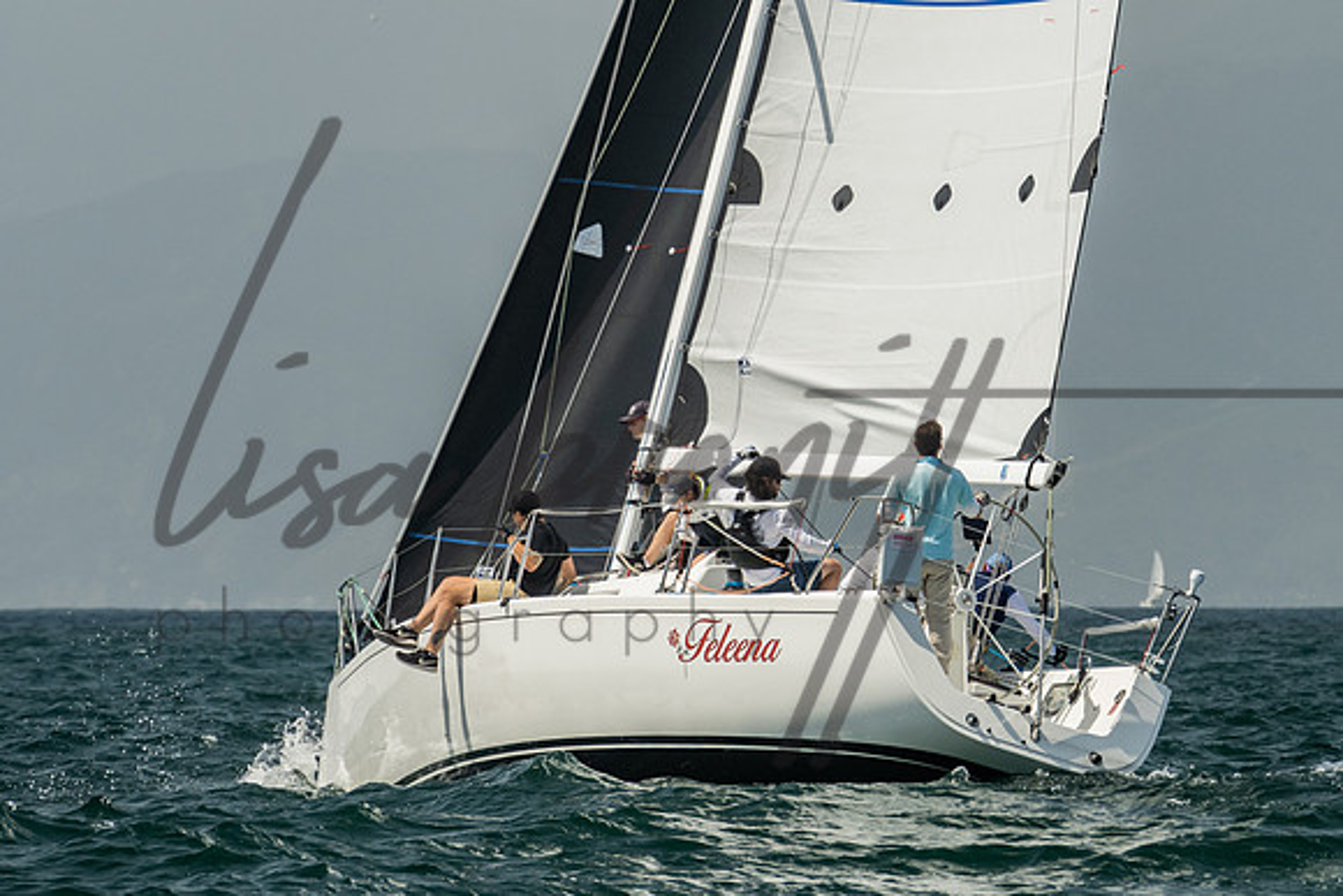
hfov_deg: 5.3
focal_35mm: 392
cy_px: 252
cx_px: 817
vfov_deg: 3.5
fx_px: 14631
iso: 320
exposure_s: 1/800
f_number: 6.3
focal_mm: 195
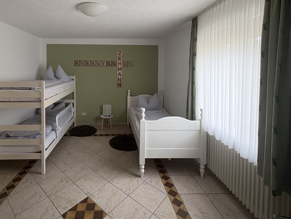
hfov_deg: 83.8
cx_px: 119
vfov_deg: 66.8
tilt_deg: -1.8
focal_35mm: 19
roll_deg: +0.1
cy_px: 73
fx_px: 160
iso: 250
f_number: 2.2
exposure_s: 1/60
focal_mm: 2.22
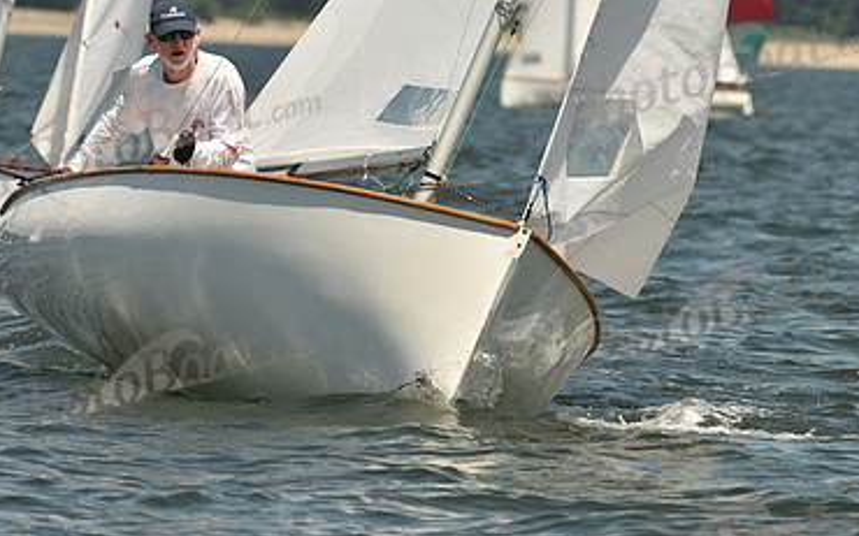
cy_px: 224
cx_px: 443
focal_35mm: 479
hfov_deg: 4.4
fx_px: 11210
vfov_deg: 2.7
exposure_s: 1/1250
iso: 250
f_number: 7.1
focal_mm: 300
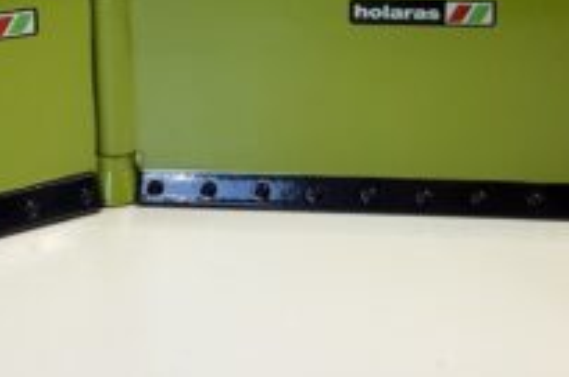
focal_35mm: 61
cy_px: -62
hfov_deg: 32.2
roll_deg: +0.3
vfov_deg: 20.8
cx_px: 441
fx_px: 963
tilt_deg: -9.6
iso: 250
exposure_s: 1/100
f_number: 2.2
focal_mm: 2.22
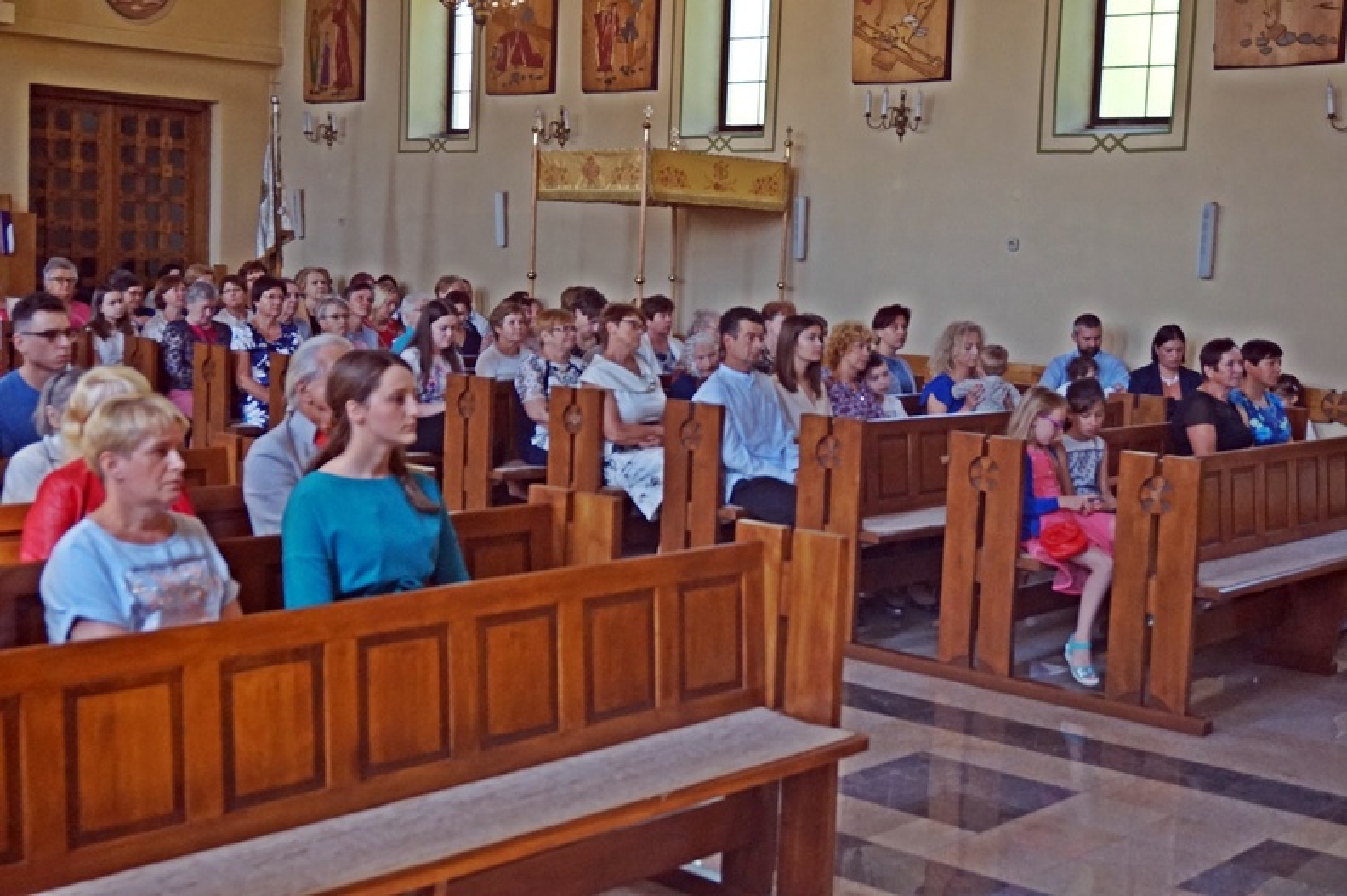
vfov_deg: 28.9
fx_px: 1739
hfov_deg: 42.3
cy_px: 448
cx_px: 674
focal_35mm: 46
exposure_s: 1/160
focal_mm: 31
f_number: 5
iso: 1600
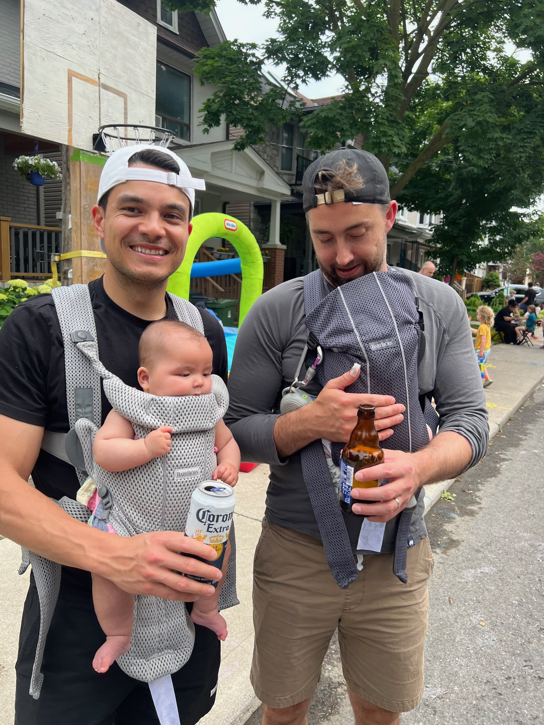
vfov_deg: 67.3
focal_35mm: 26
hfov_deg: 53.1
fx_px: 545
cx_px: 272
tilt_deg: -8.5
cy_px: 362
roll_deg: -3.5
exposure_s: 1/607
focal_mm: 5.7
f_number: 1.5
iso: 50
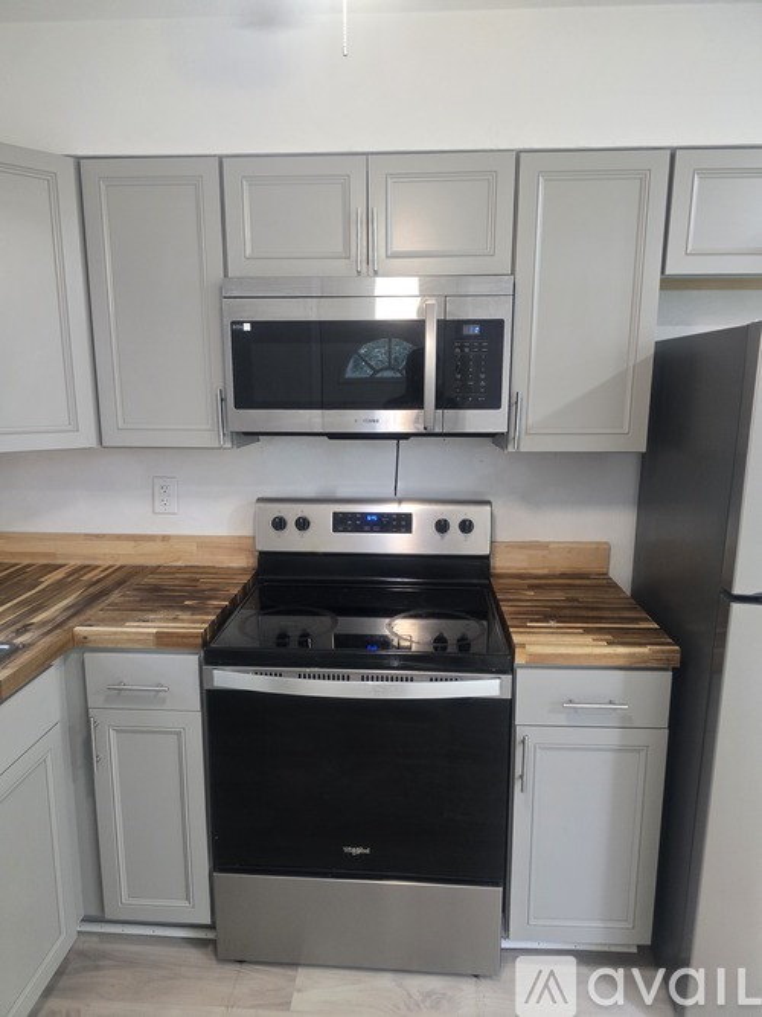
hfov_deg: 58.9
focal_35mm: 23
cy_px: 508
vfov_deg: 73.9
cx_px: 381
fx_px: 675
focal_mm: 6.3
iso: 800
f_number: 1.7
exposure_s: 1/120
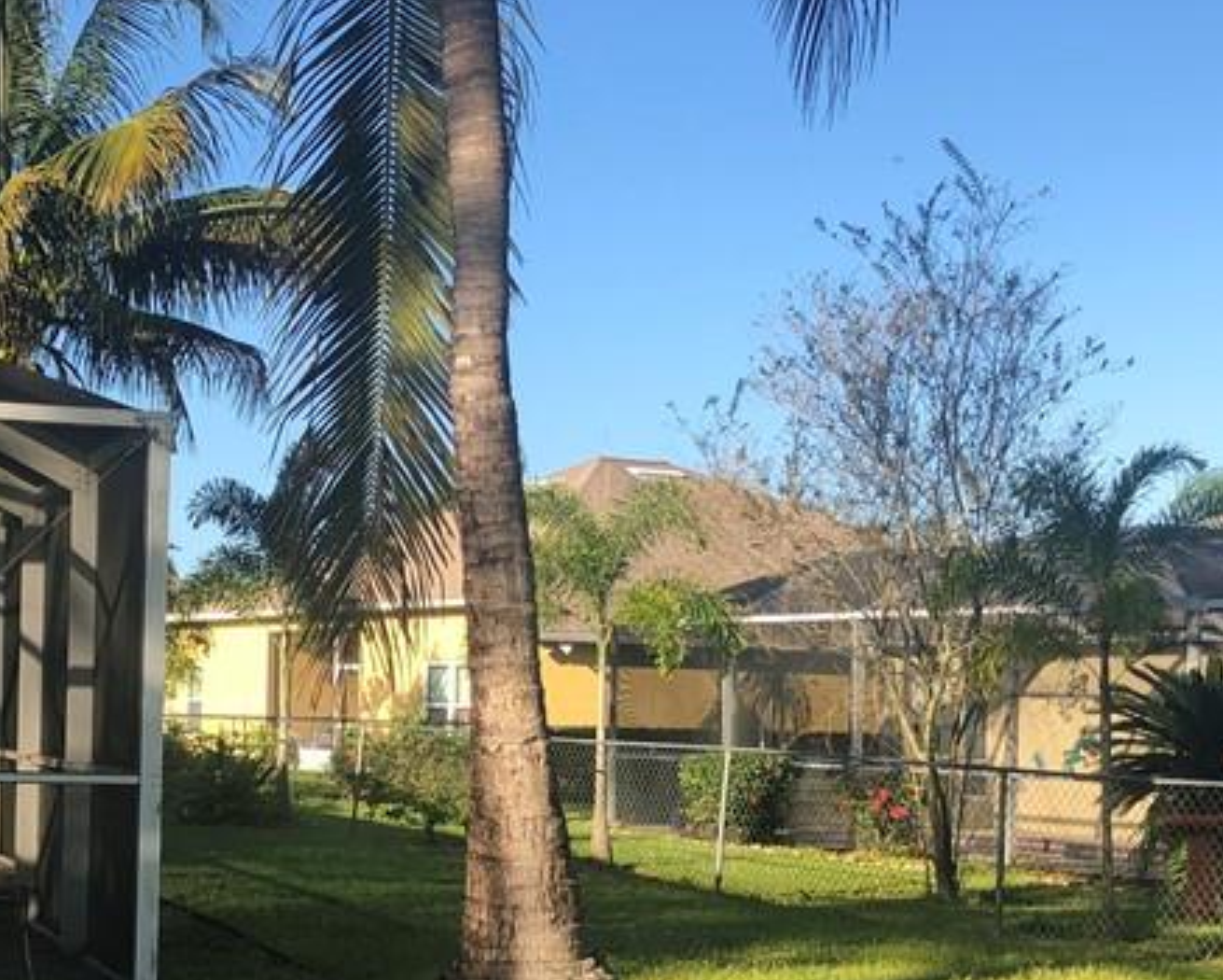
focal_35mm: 64
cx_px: 255
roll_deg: -2.3
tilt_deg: -0.5
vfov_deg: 23.7
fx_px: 2318
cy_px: 692
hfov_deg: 28.9
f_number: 1.8
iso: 20
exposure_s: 1/883
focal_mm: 3.99
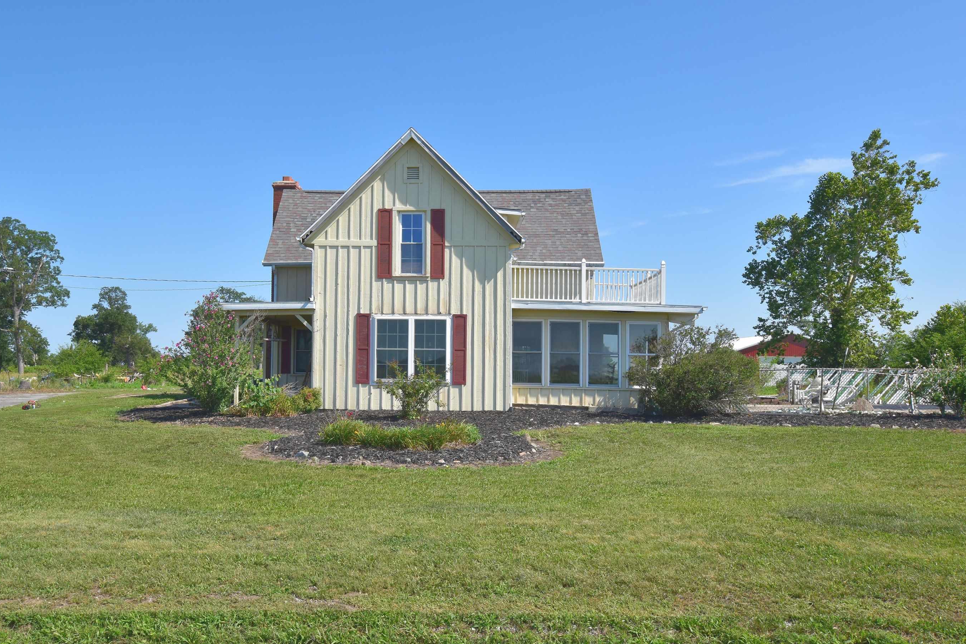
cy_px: 331
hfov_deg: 55.7
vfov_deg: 38.9
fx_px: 912
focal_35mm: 34
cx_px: 434
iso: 400
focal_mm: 20
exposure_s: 1/400
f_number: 11
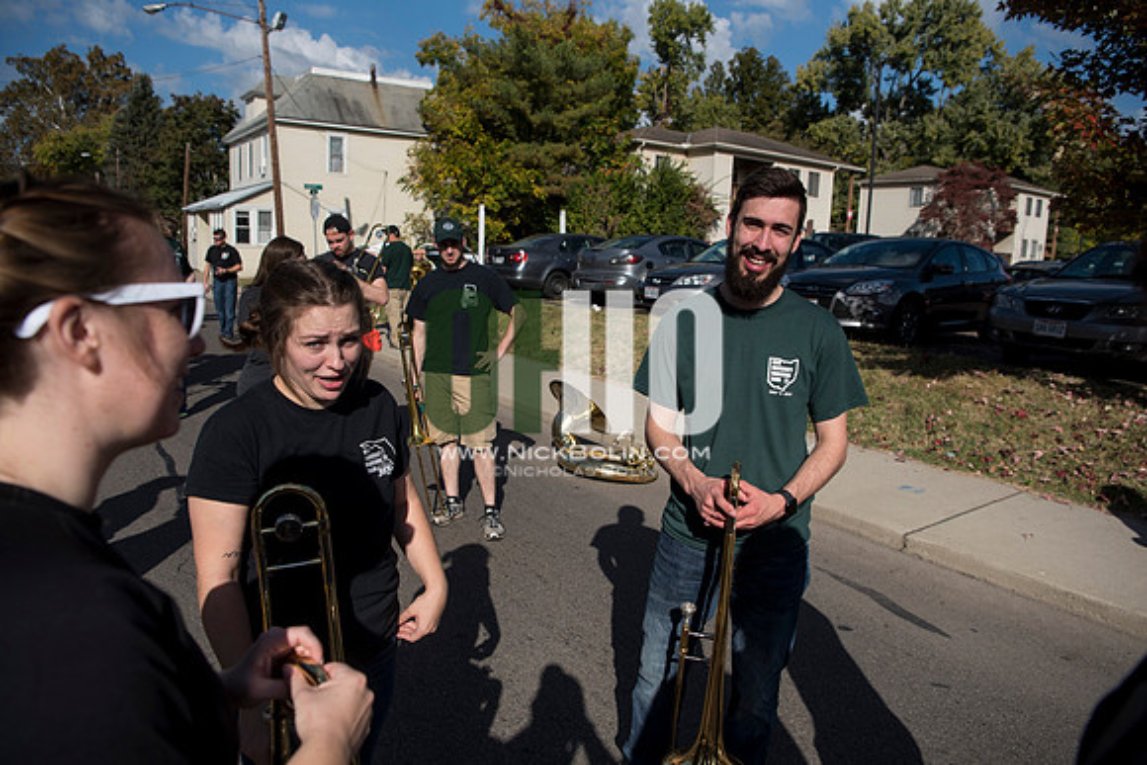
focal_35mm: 24
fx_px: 765
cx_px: 574
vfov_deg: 53.2
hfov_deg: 73.7
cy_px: 382
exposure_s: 1/3200
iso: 250
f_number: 4.5
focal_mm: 24
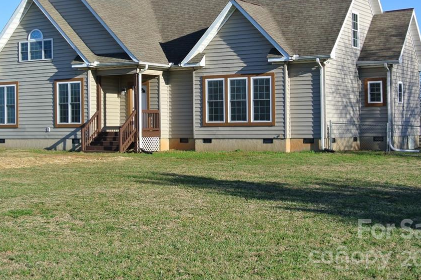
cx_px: 202
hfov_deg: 32.4
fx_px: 725
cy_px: 121
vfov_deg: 21.9
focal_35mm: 62
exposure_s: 1/500
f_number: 4.8
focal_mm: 18.9
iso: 100
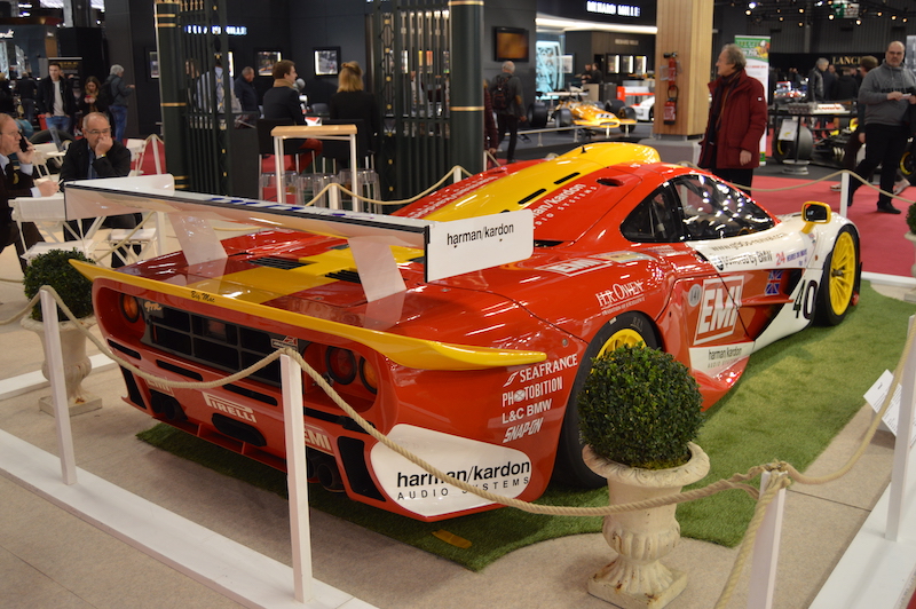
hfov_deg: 55.1
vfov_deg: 38.3
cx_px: 458
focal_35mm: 34
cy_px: 304
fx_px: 877
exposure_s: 1/50
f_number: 3.8
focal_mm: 23
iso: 400
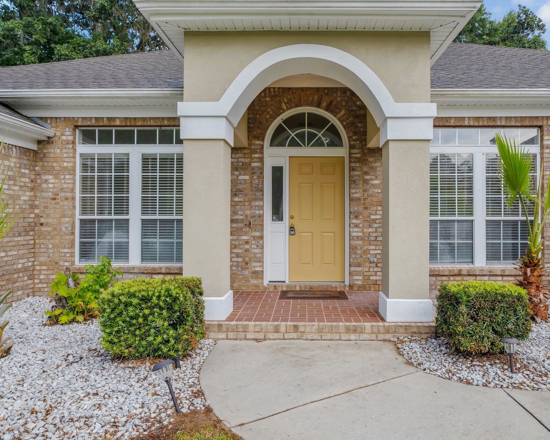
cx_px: 302
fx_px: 358
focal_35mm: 22
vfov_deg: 63.1
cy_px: 223
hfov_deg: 74.8
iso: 250
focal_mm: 12.6
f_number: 8
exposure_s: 1/240
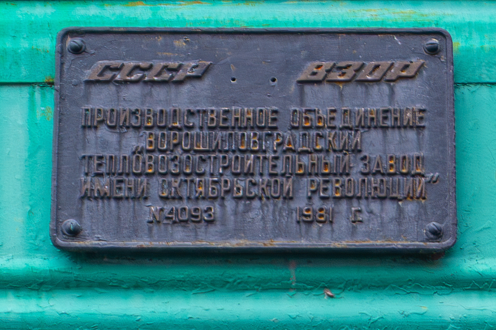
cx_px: 248
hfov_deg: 26.0
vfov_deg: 17.5
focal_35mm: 78
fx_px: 1075
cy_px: 165
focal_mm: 52
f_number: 5.6
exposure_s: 1/125
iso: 100
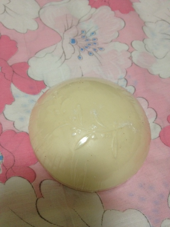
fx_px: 229
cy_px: 114
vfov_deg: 52.6
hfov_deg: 40.7
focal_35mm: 35
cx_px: 85
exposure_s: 1/20
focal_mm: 4.28
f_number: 2.4
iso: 125
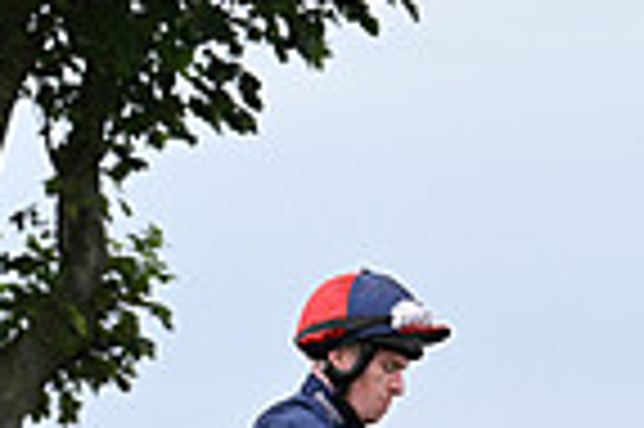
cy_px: 854
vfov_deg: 3.3
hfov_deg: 5.1
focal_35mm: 407
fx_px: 7272
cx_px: 365
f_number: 5
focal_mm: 100
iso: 1000
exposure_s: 1/2000
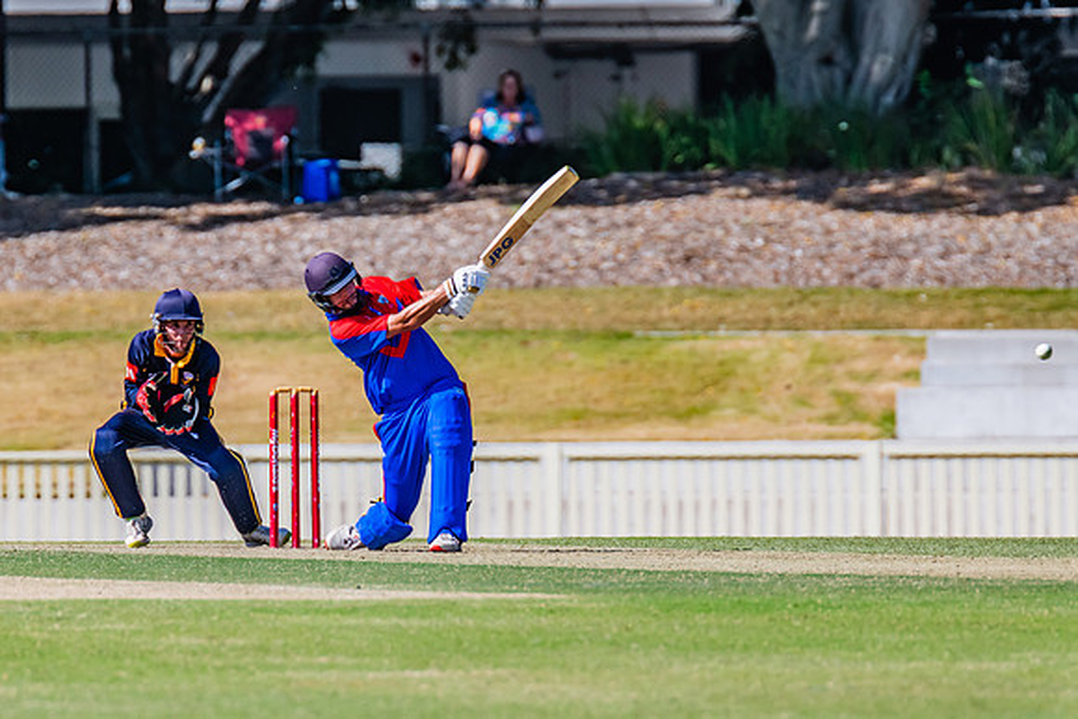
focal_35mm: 768
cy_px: 376
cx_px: 409
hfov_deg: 2.7
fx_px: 23009
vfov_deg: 1.8
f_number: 8
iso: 640
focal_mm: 600
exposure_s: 1/2000
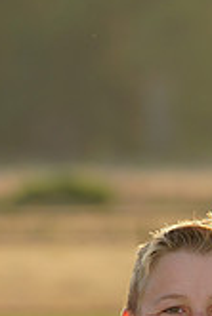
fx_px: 6144
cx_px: 162
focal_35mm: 697
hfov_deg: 2.0
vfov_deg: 2.9
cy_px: 525
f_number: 5.6
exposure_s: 1/250
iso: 100
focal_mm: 200
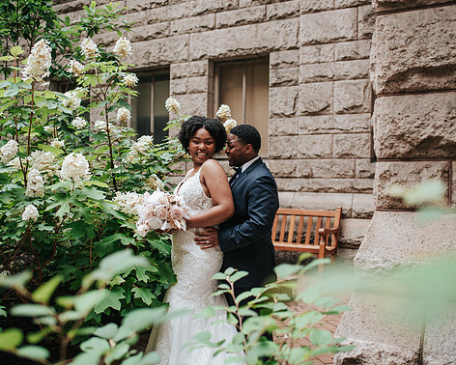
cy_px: 186
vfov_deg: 36.5
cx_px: 221
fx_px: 554
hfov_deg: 44.8
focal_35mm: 41
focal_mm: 35
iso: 640
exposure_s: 1/640
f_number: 2.5
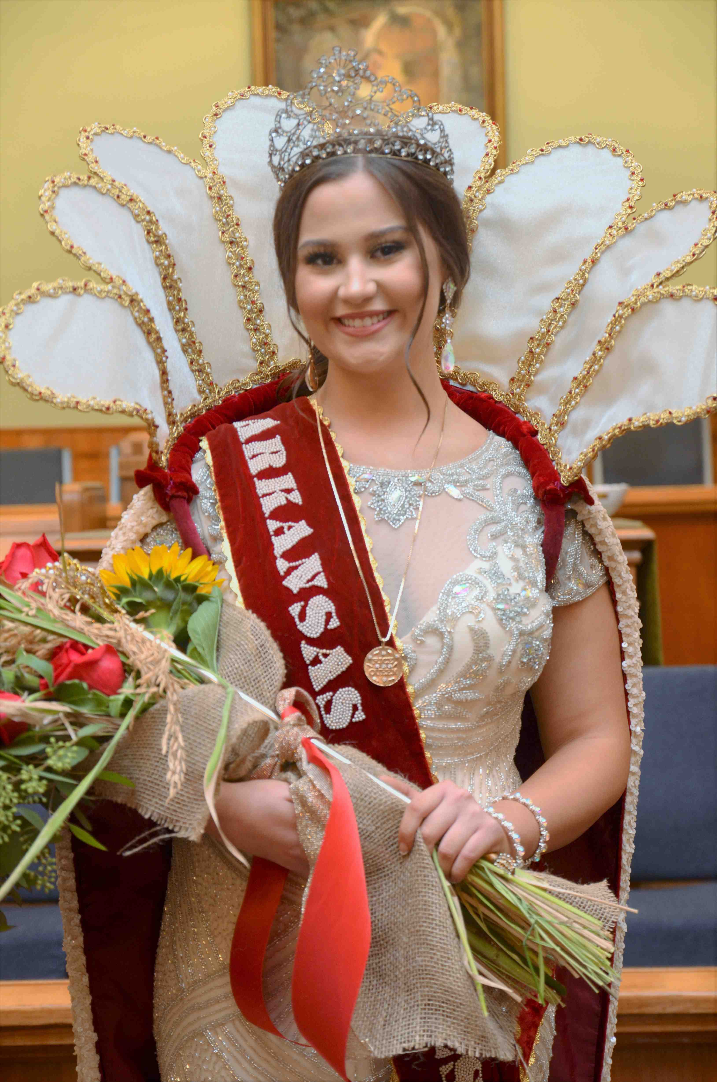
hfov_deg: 19.6
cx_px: 358
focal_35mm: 69
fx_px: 2070
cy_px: 541
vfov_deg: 29.3
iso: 800
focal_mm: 46
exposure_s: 1/60
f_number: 4
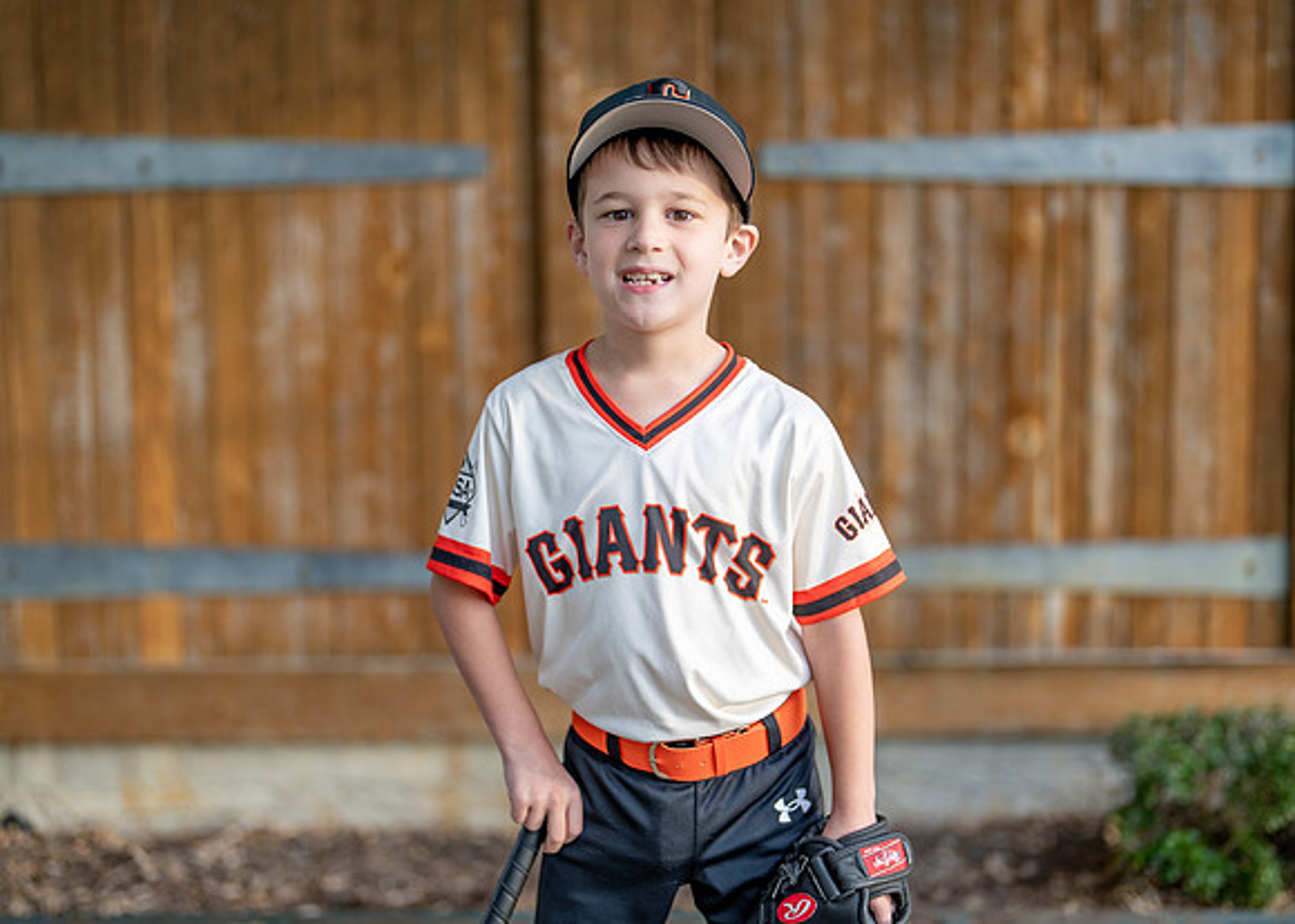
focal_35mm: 55
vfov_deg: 25.7
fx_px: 2029
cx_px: 674
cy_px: 477
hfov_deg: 35.4
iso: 100
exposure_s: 1/1000
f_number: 1.2
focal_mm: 50
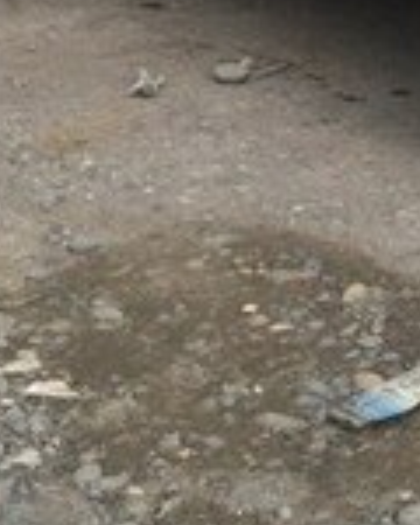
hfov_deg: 13.3
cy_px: -252
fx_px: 1756
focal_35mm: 113
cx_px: 486
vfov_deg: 15.7
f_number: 2.8
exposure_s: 1/308
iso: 80
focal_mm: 3.85
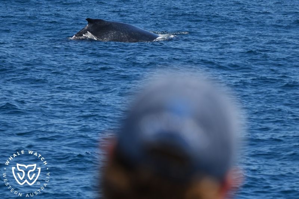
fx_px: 1162
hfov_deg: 14.7
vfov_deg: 9.8
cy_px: 100
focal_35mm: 140
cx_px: 150
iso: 640
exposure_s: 1/8000
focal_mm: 140
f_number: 5
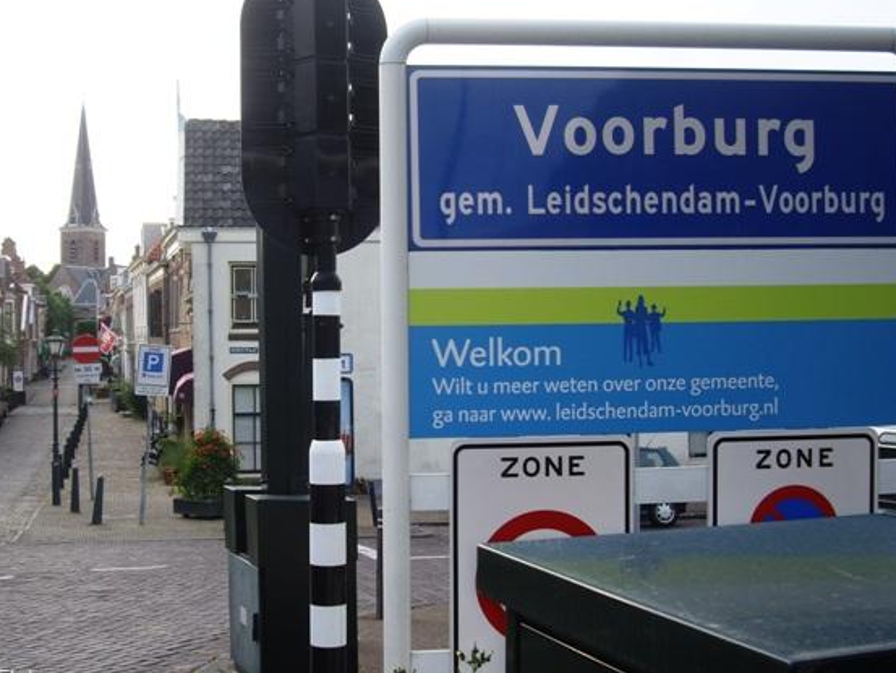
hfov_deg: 42.9
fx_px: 1139
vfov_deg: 32.9
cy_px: 313
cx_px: 425
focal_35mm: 44
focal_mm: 7.9
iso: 64
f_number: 2.8
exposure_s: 1/320
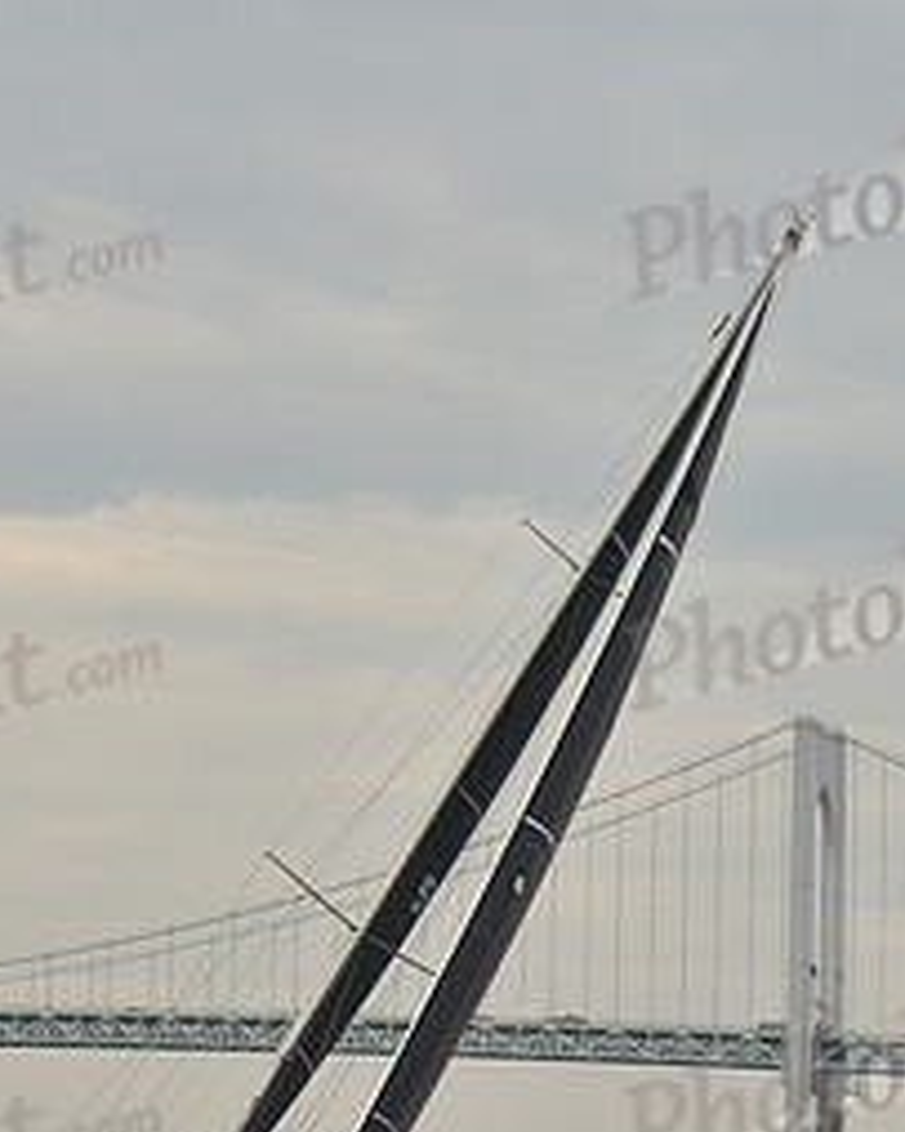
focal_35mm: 150
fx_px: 5025
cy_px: 891
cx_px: 395
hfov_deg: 10.3
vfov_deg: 12.8
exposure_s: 1/500
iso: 250
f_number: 5.6
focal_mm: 70
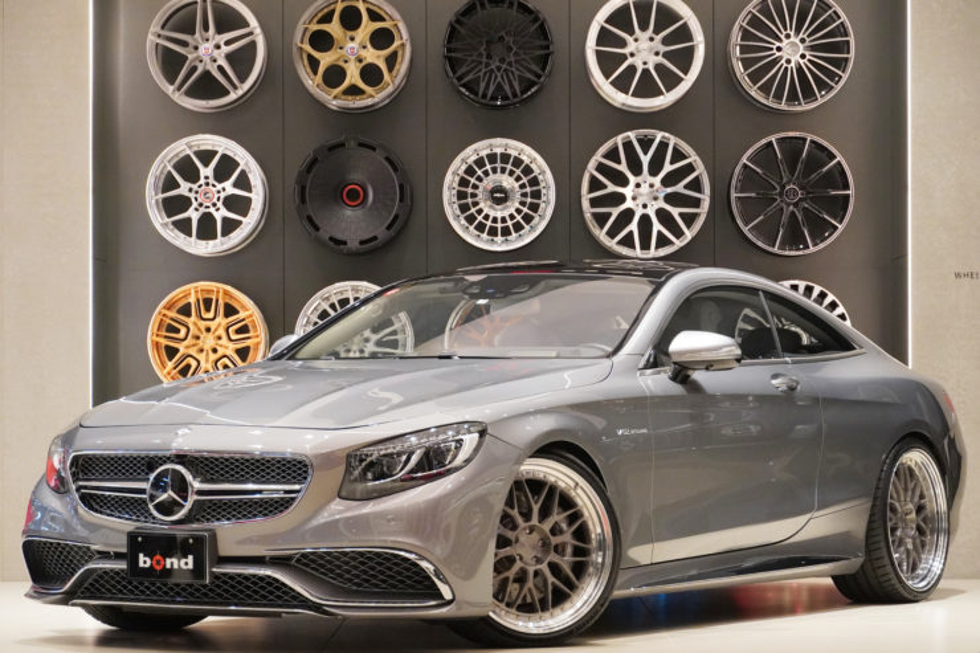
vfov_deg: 12.3
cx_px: 490
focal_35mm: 111
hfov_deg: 18.4
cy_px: 326
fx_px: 3021
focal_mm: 74
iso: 3200
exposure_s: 1/125
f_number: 5.6
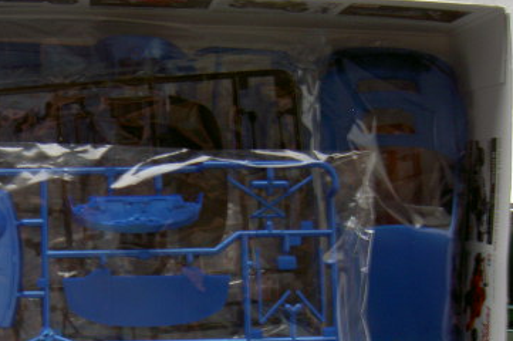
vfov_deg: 18.7
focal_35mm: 72
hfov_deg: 27.2
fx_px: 1025
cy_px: 287
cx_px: 63
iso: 50
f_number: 2.8
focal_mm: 8
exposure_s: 1/8
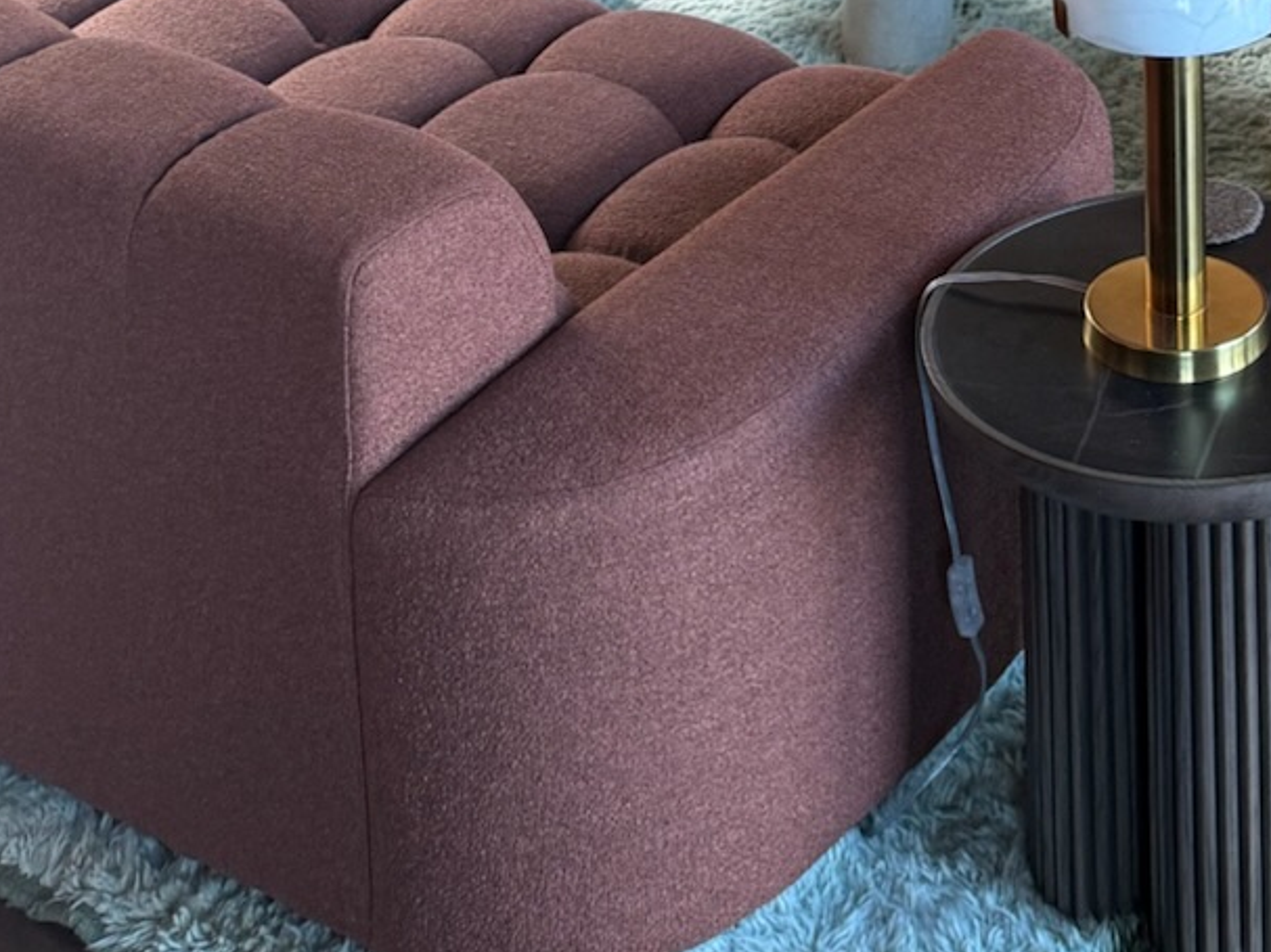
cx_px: 1080
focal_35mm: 81
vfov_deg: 14.6
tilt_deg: -3.6
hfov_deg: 23.6
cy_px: -1023
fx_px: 2973
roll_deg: +0.9
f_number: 1.78
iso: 125
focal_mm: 6.76
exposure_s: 1/60
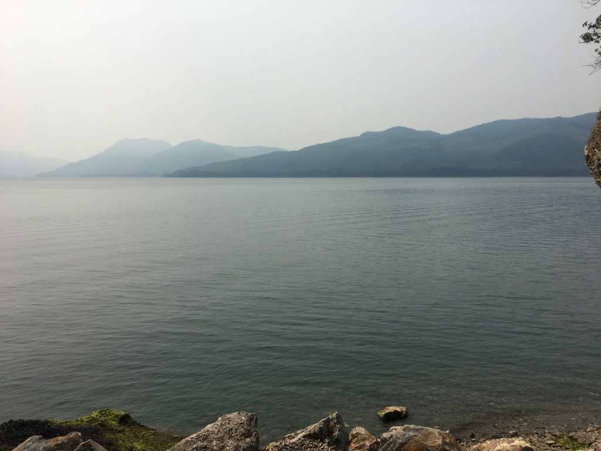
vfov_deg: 48.2
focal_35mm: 29
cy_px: 226
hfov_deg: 61.7
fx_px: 503
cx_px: 300
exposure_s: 1/2959
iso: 25
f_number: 2.2
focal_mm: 4.15
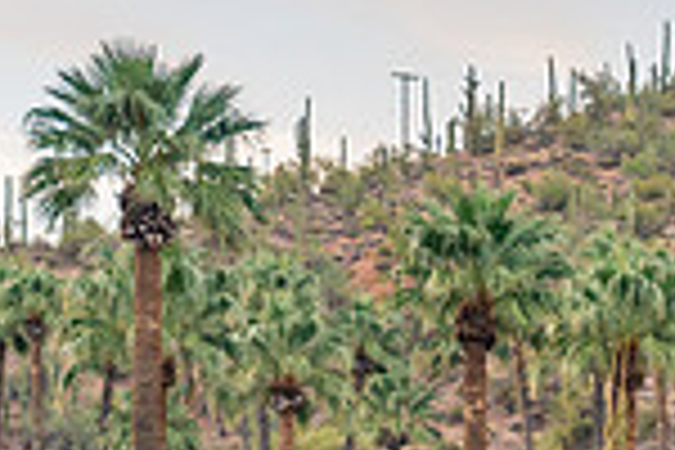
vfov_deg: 8.5
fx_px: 2981
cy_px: 623
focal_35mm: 159
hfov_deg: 12.1
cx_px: 1116
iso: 640
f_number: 4
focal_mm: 41
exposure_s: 1/125
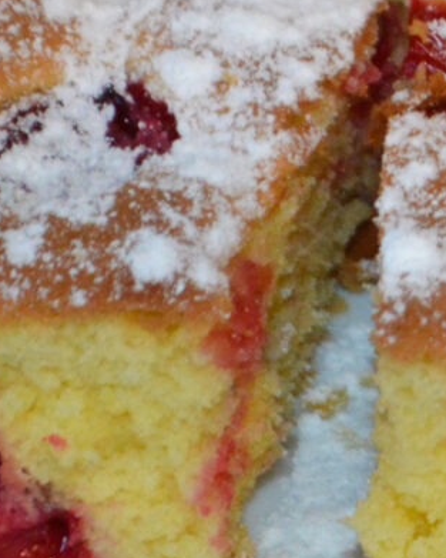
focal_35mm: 318
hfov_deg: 4.8
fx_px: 5245
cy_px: 15
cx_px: 801
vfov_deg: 6.1
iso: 1800
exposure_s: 1/60
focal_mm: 46
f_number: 5.3
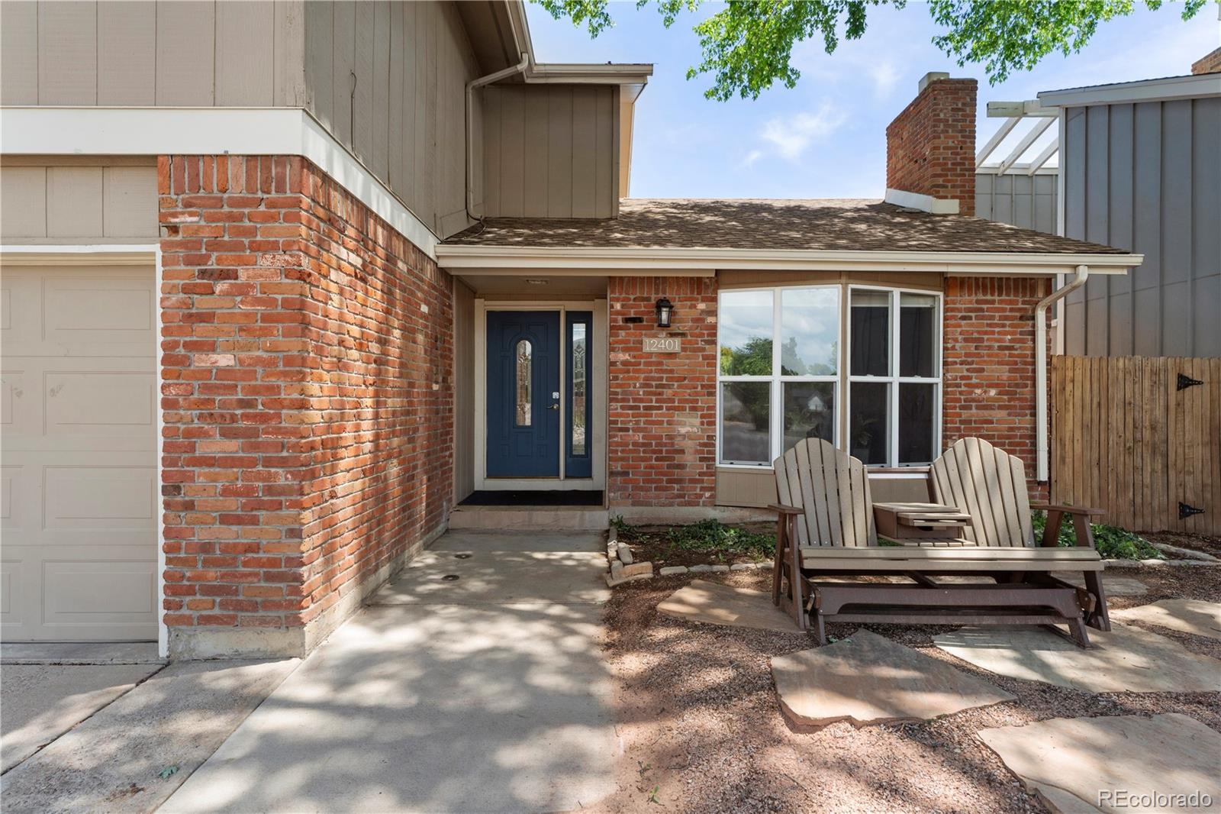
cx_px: 610
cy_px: 407
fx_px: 621
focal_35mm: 18
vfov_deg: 66.5
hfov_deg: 89.1
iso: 400
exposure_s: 1/250
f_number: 9
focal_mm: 18.3
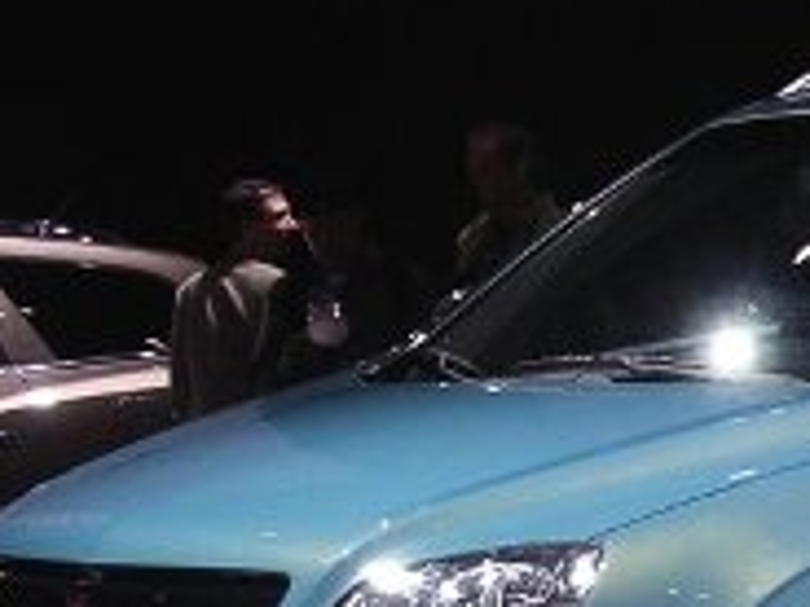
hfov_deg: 13.3
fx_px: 3393
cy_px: 559
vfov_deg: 10.2
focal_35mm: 145
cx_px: 929
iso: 217
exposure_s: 1/60.1
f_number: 3.2
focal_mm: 8
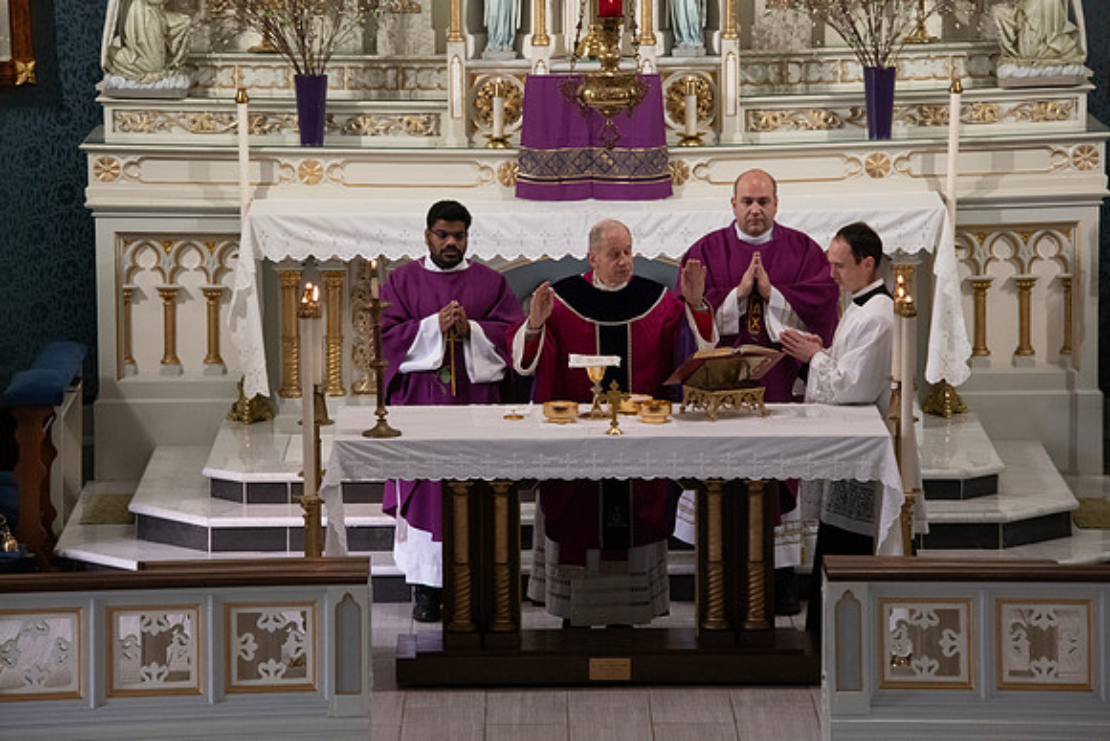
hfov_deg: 11.4
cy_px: 370
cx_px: 555
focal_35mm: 180
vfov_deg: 7.6
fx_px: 5551
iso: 4000
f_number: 10
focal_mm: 180
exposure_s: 1/60
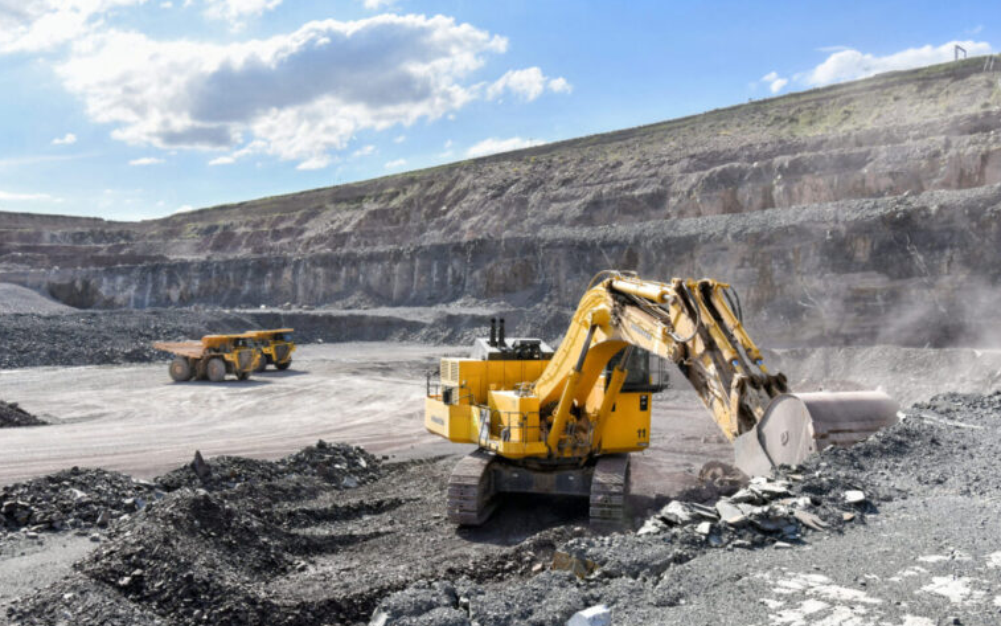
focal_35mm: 31
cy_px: 337
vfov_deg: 40.6
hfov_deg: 61.2
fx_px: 846
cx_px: 495
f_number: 11
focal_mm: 20
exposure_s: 1/500
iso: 200
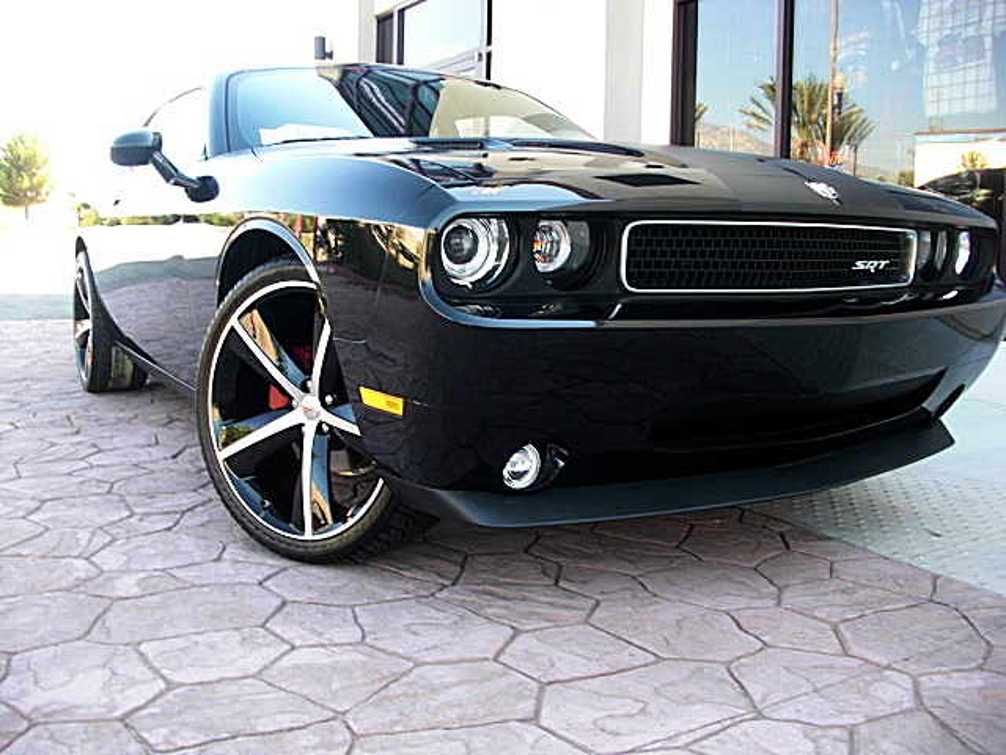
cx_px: 503
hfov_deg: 51.4
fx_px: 1046
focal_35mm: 36
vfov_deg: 39.7
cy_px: 378
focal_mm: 6.3
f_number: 2.8
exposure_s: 1/100
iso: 100
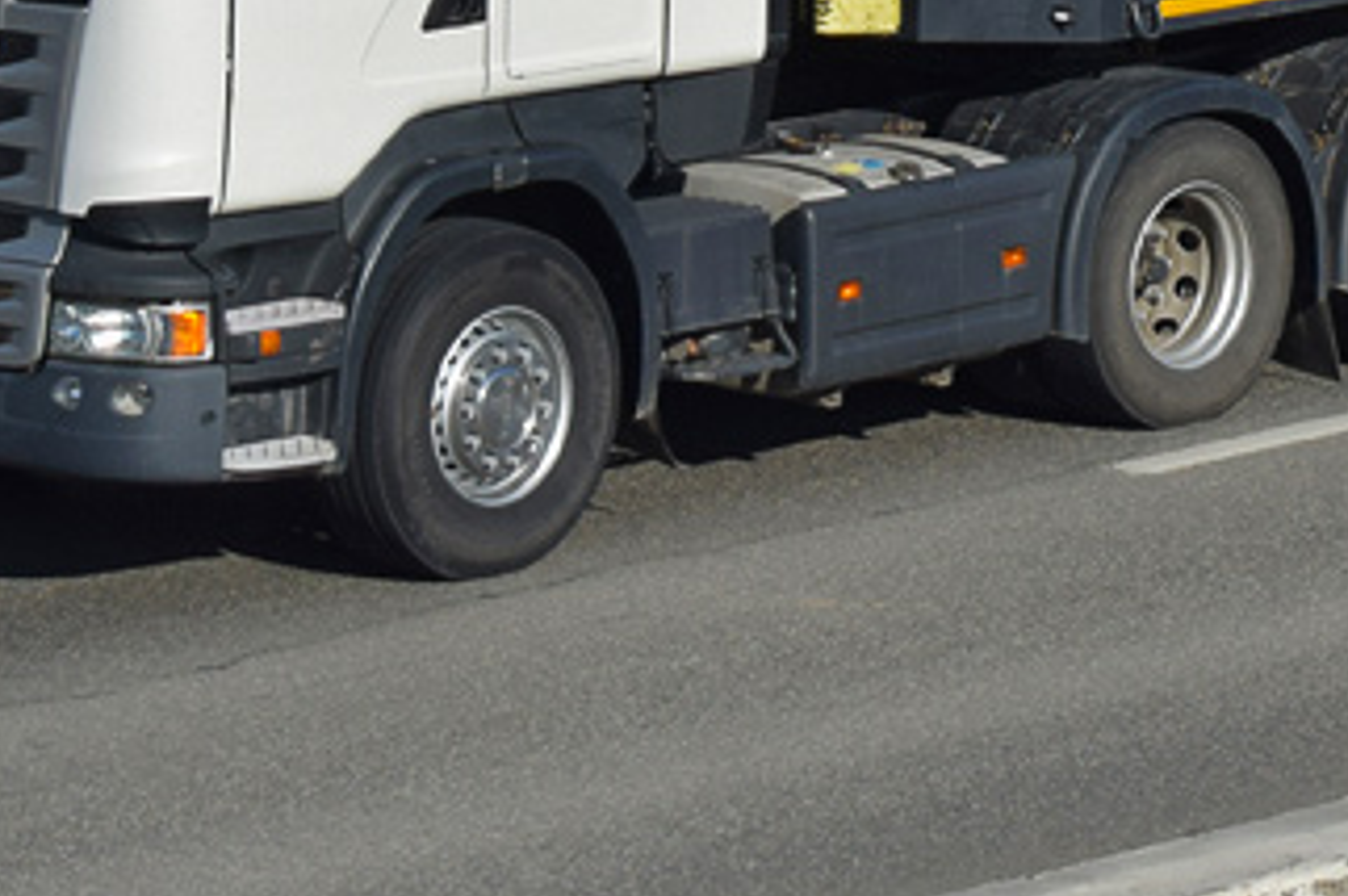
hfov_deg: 6.7
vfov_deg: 4.4
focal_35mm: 308
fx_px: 11516
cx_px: 1352
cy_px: -674
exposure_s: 1/1250
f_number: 8
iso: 200
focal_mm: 55
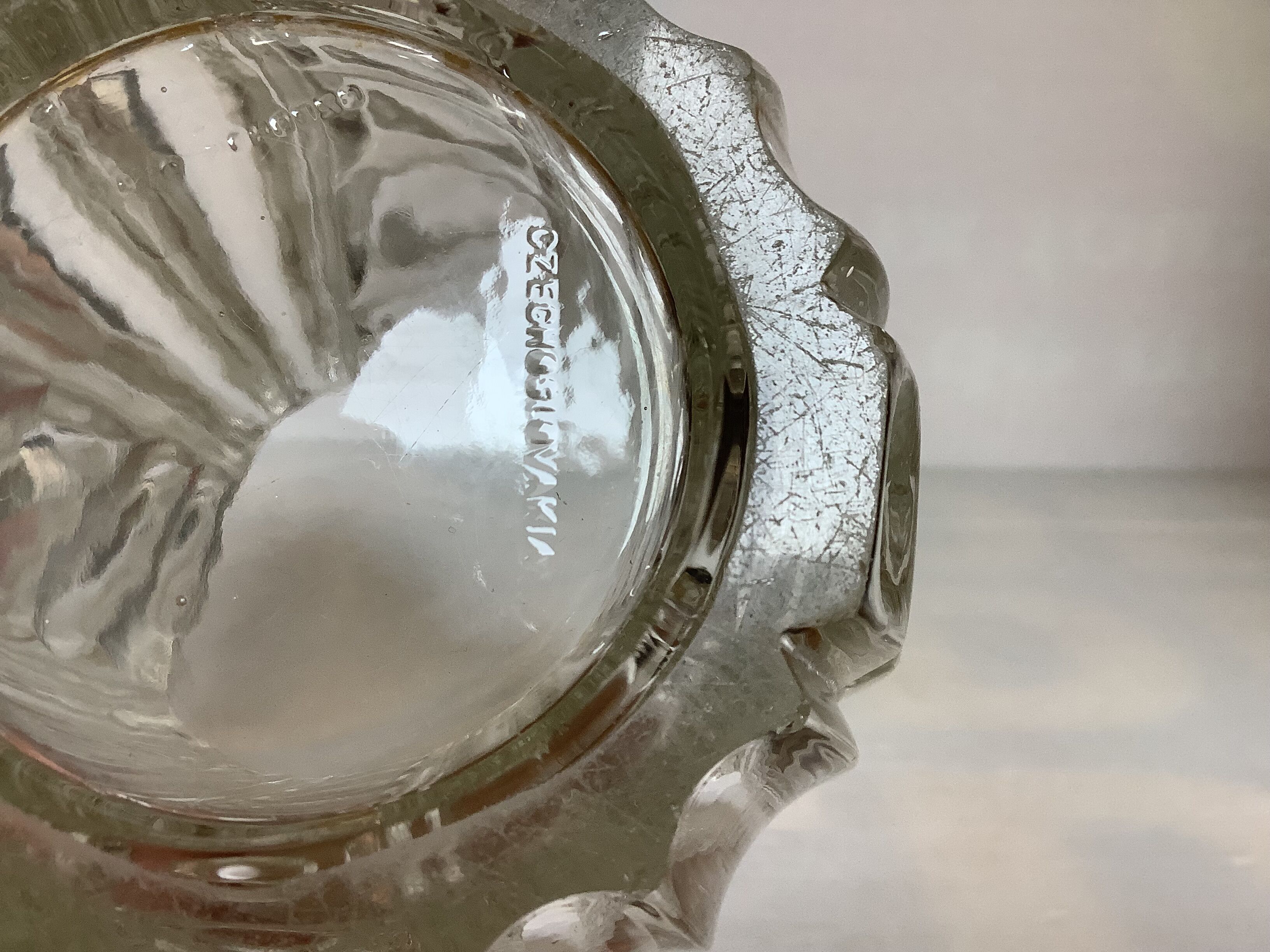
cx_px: 635
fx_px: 1137
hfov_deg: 58.4
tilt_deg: -14.0
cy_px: 476
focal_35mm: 31
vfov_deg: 45.4
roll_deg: -0.2
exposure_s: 1/100
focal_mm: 3.3
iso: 80
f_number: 2.4
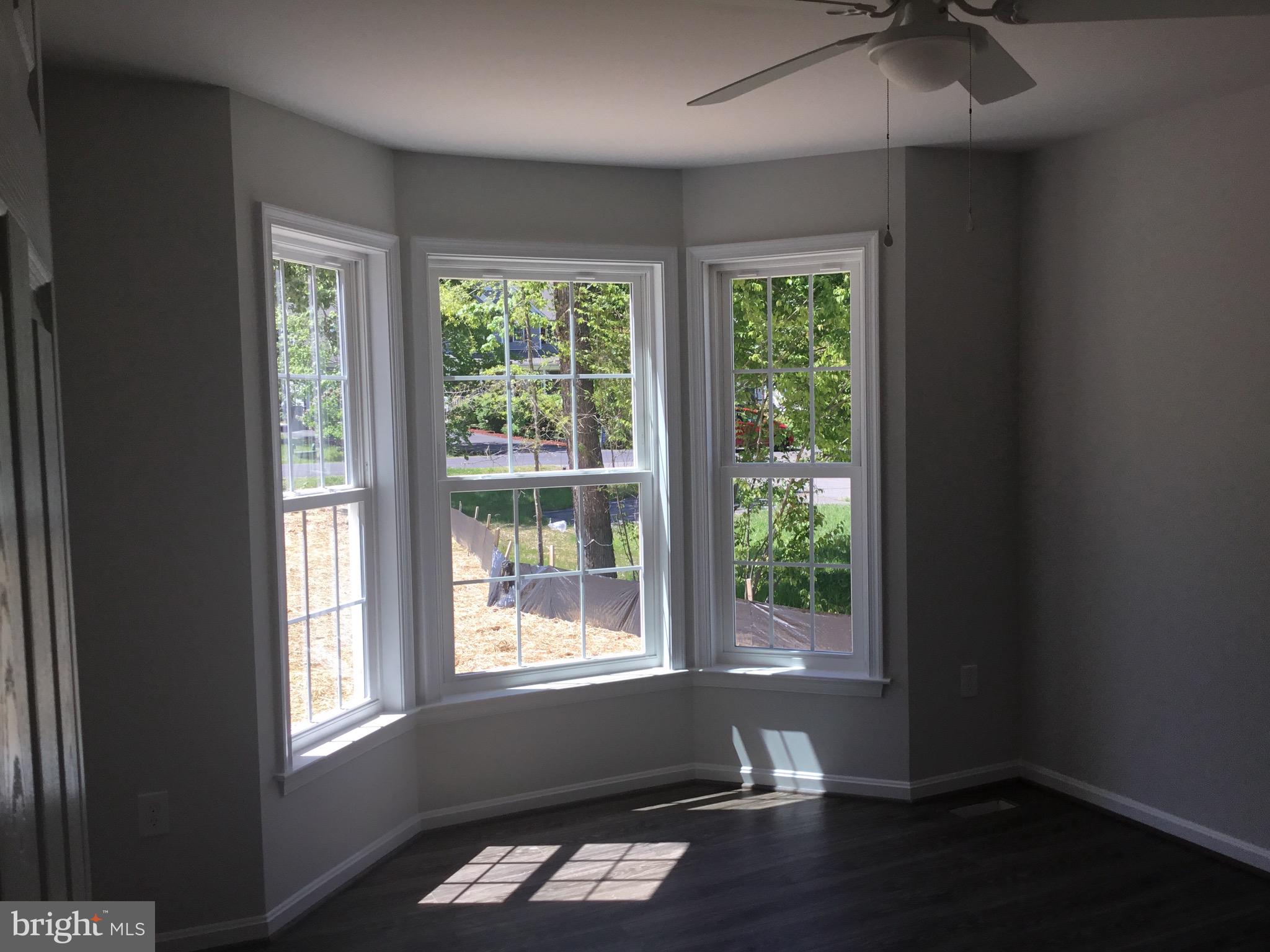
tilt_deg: -2.1
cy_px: 476
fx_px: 1137
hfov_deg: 58.4
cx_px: 635
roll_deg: +2.4
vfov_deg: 45.4
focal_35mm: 31
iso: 25
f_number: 2.4
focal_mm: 3.3
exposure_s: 1/272
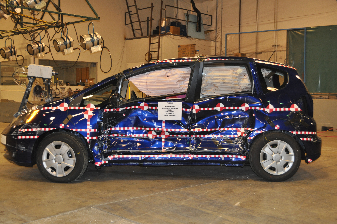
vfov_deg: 31.8
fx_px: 393
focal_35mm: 42
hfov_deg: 46.4
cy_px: 112
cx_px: 168
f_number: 4.5
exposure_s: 1/60
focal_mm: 28
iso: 800
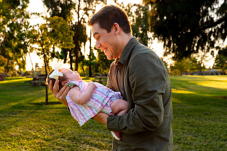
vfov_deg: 27.0
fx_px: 315
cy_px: 76
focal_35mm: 50
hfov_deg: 39.6
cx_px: 114
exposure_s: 1/320
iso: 200
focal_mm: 50
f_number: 5.6
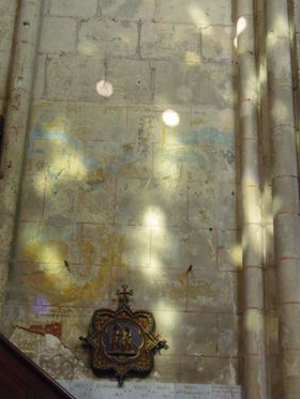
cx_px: 151
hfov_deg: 24.8
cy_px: 186
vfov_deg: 32.7
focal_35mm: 59
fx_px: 681
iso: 400
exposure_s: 1/80
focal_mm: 9.3
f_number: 3.7
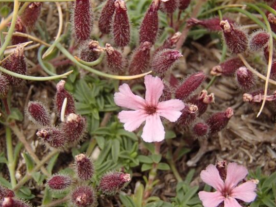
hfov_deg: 36.2
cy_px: 123
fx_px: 423
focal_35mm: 53
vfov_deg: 27.5
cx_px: 147
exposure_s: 1/320
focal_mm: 6.64
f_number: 4.7
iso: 100
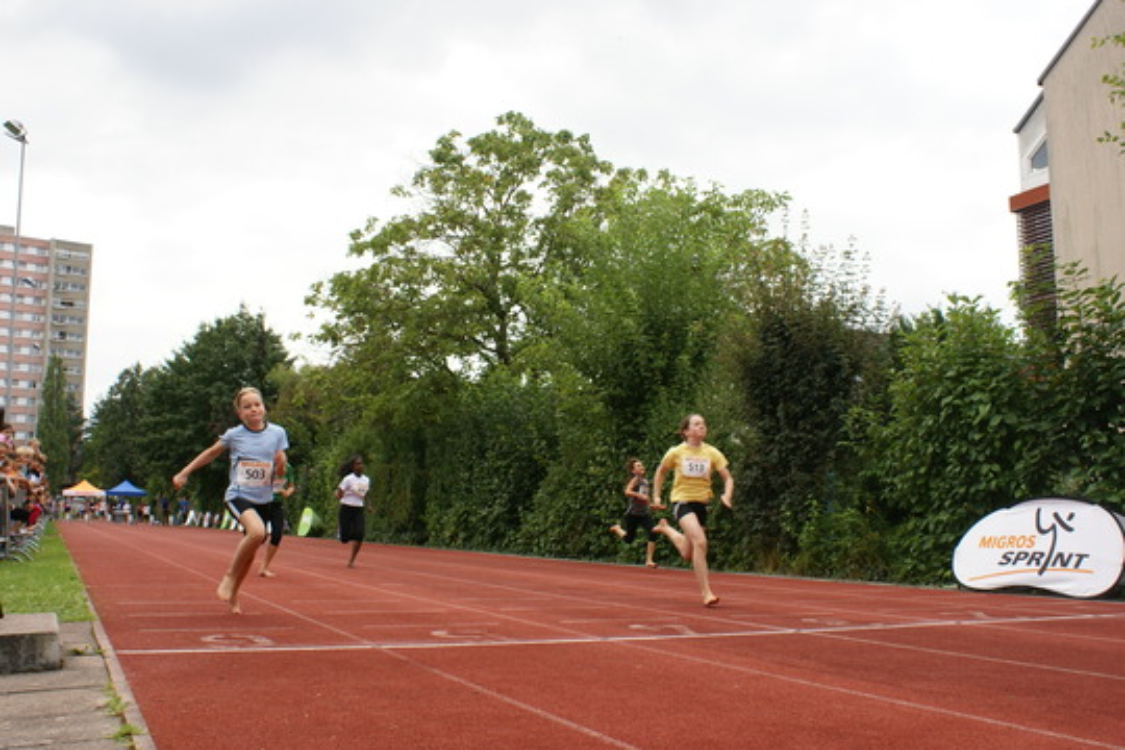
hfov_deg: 57.2
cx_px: 562
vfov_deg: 40.0
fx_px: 1031
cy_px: 375
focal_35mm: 33
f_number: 6.3
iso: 100
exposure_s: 1/250
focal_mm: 22
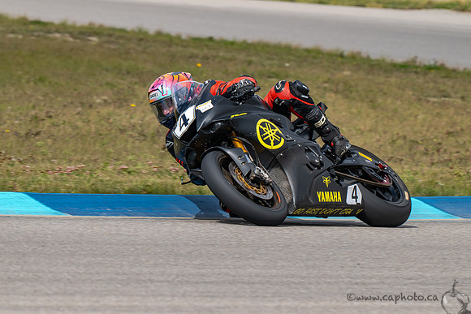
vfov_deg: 2.8
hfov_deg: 4.2
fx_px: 6375
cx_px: 213
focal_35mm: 487
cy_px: 140
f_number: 11
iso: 360
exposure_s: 1/800
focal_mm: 400
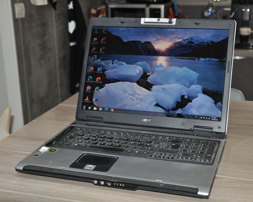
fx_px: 412
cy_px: 102
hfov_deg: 34.1
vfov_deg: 27.6
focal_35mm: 55
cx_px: 148
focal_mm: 32
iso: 800
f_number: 4.2
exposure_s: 1/60
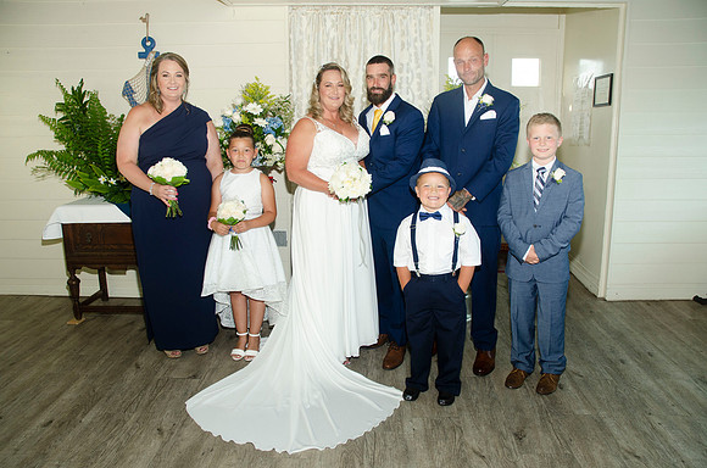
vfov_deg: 47.7
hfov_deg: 67.5
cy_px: 234
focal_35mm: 27
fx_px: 529
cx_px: 354
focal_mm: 18
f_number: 5.6
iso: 400
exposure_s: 1/125
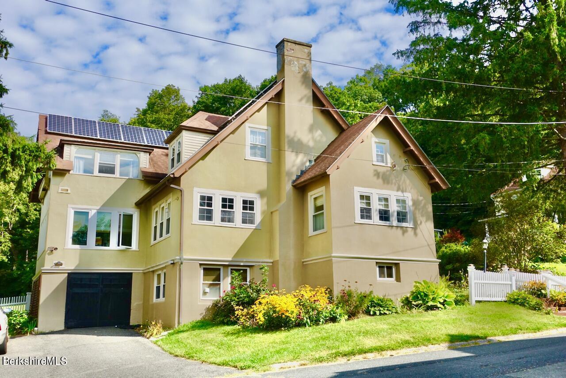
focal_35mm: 34
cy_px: 189
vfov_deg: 38.9
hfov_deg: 55.8
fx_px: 535
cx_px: 283
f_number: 5.6
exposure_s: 1/500
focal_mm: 12.35
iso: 125
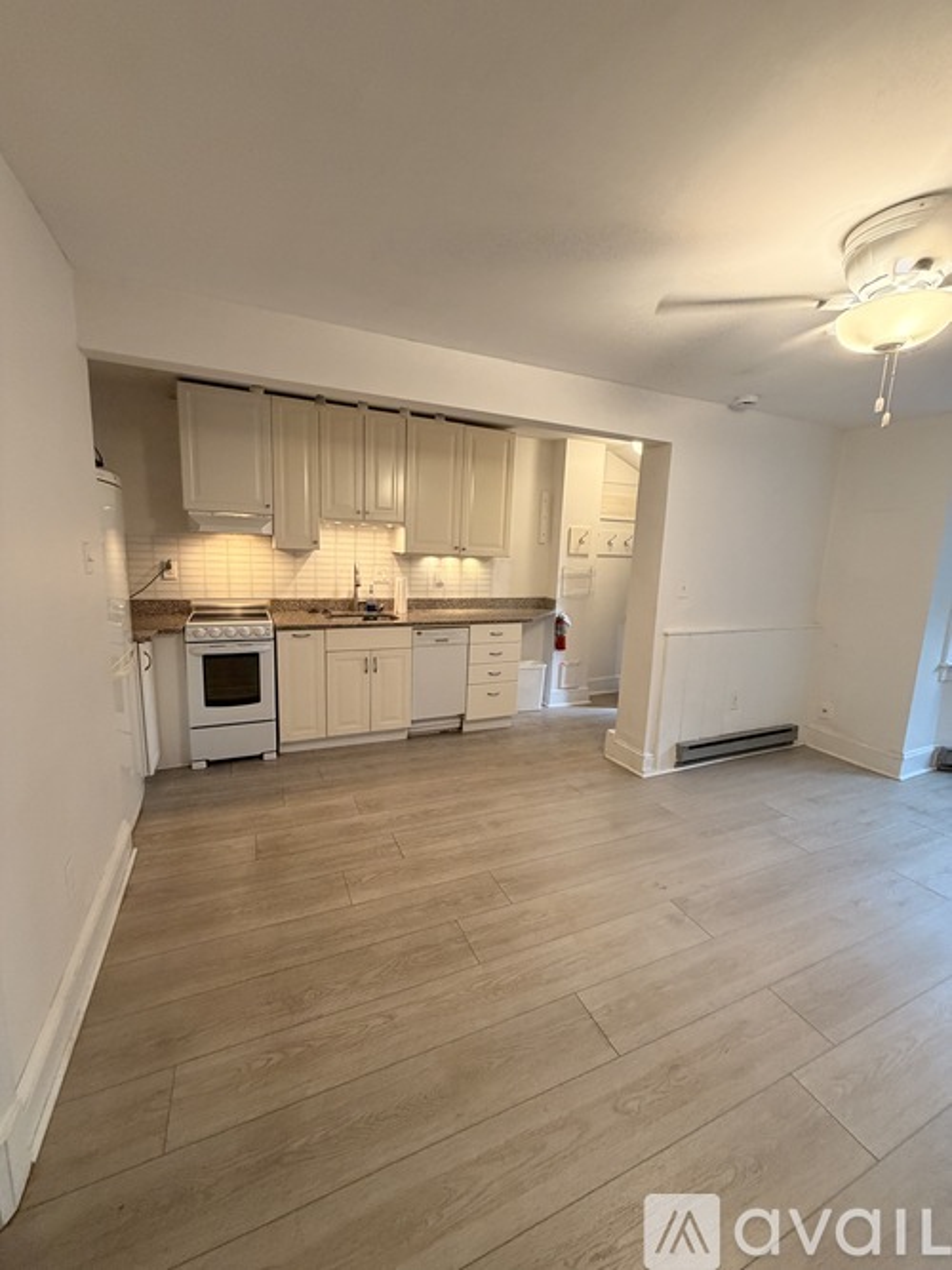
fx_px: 514
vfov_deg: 102.1
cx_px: 476
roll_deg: -3.0
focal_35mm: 14
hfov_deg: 85.7
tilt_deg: -8.2
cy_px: 635
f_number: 2.2
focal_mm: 2.22
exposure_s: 1/60
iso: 250
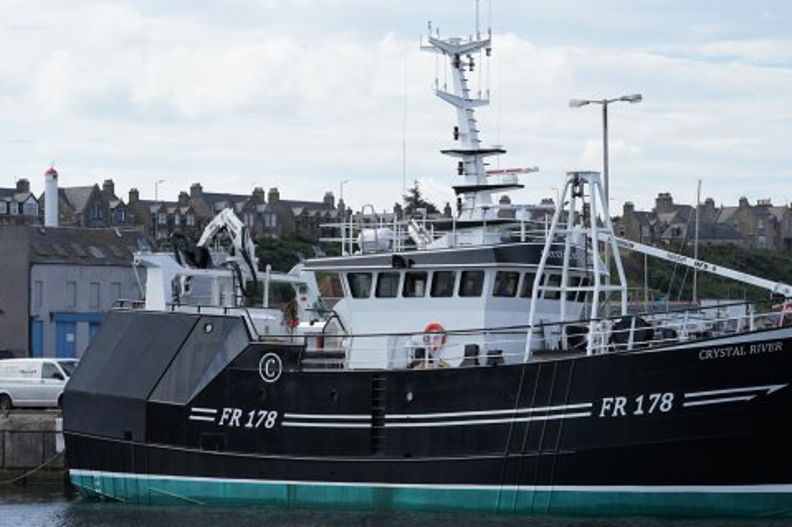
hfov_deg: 17.5
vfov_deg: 11.7
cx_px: 513
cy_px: 224
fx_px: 2573
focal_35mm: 117
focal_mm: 70
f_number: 10
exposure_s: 1/160
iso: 100
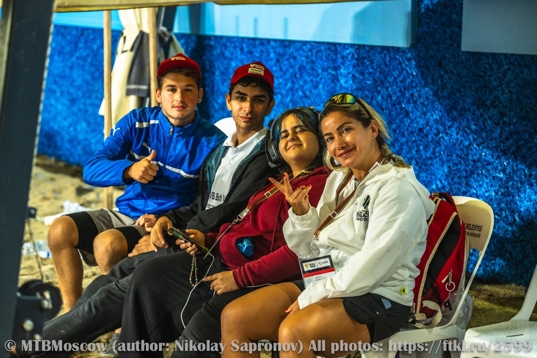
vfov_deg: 14.7
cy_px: 179
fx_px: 1387
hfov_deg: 21.9
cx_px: 268
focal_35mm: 93
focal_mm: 93
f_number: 3.5
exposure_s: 1/250
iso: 800
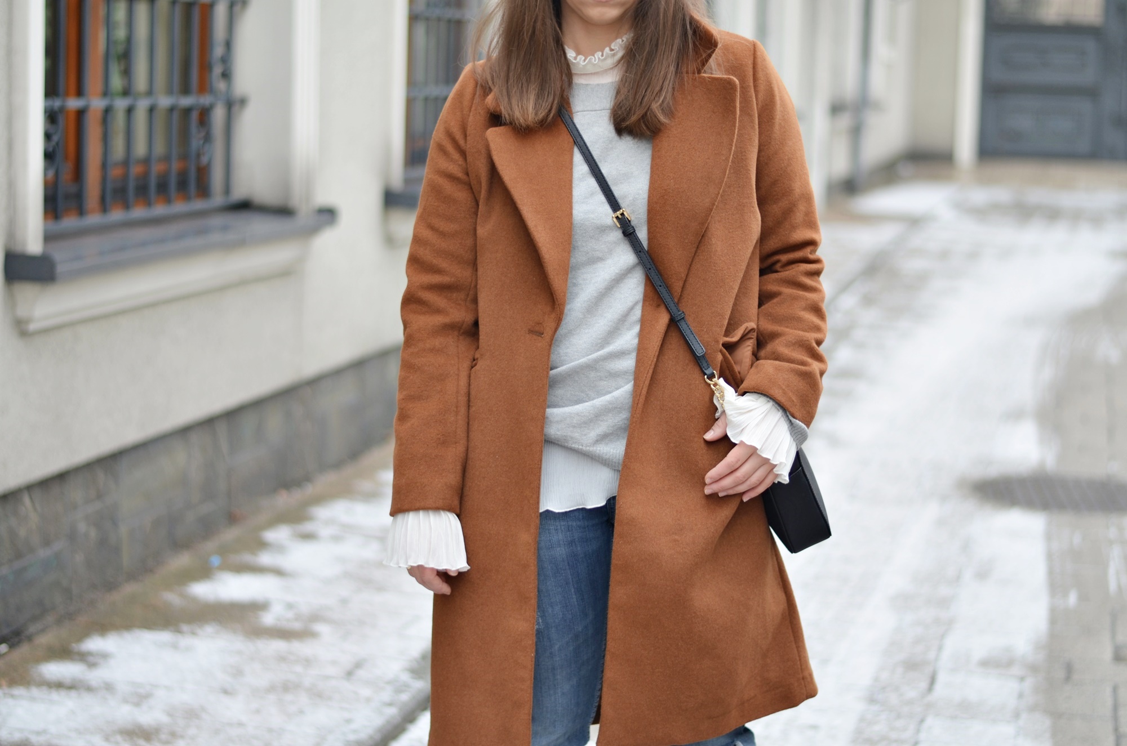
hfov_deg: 27.0
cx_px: 564
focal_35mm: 75
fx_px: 2343
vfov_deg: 18.1
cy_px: 373
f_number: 1.8
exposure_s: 1/125
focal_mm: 50
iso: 125
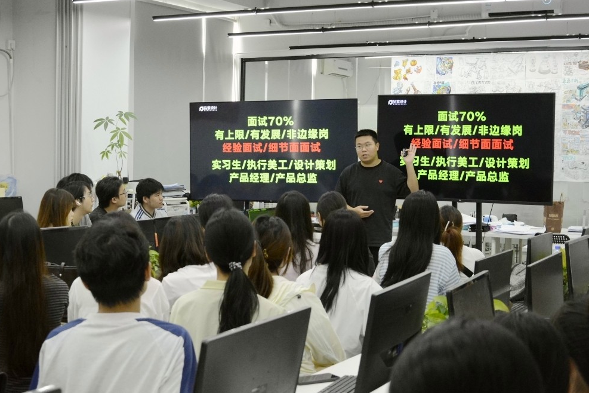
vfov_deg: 22.8
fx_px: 975
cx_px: 283
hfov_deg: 33.6
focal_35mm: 60
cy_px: 183
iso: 3200
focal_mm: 35
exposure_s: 1/125
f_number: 5.6
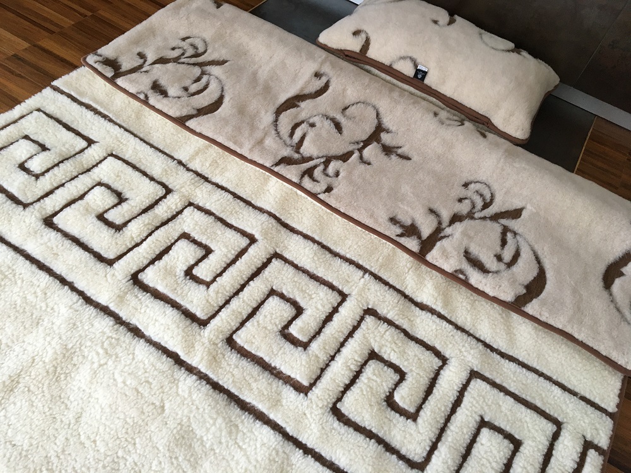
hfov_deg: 61.7
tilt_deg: -51.6
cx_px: 316
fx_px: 529
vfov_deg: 48.2
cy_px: 236
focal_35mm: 29
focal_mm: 4.15
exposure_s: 1/33
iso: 125
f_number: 2.2
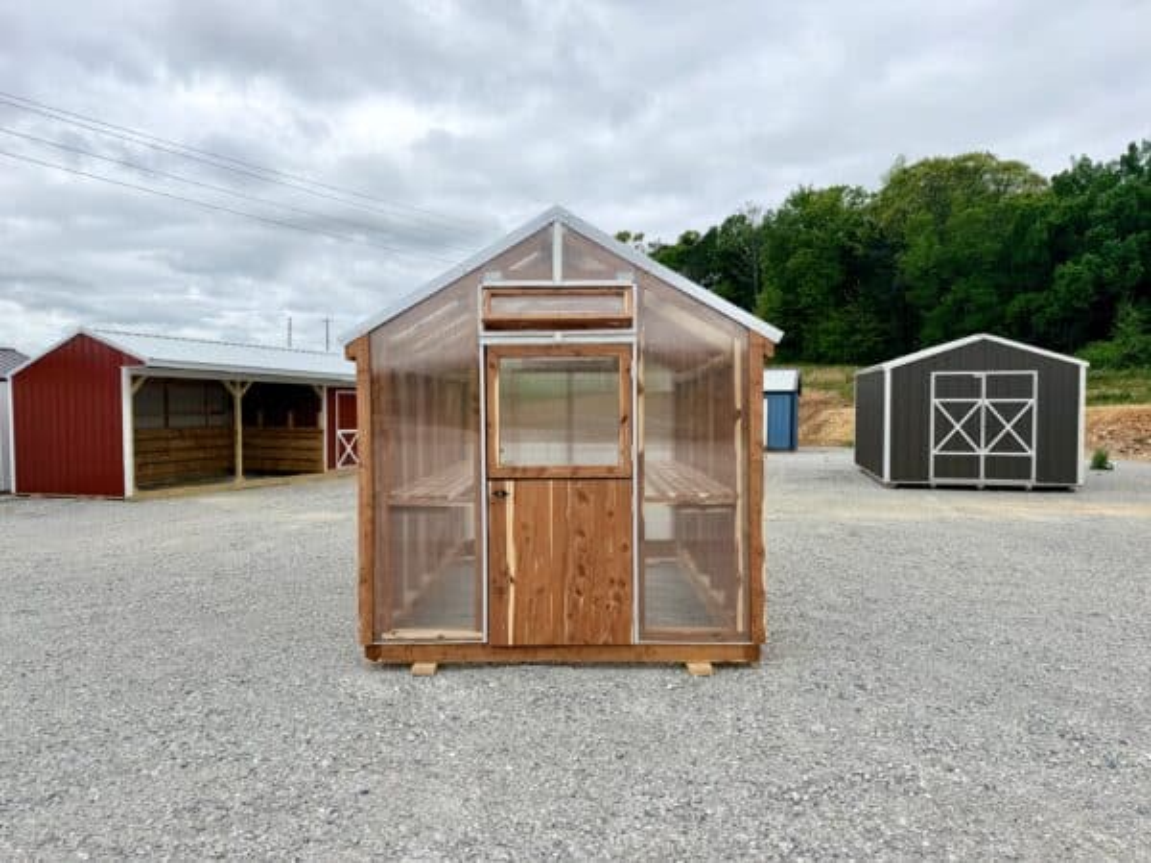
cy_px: 432
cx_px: 576
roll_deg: -0.2
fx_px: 798
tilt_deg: -2.2
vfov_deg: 56.8
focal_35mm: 24
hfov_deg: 71.6
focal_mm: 6.76
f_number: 1.78
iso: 80
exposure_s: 1/5714
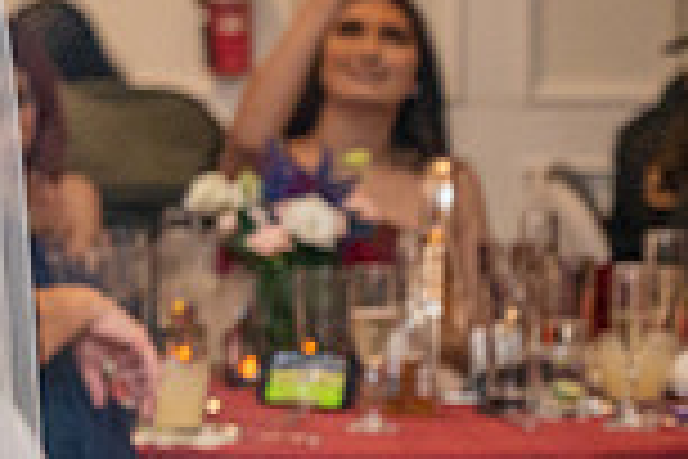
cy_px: -36
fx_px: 5083
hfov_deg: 7.5
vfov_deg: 5.2
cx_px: -549
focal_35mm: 266
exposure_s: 1/200
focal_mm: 70
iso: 2500
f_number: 4
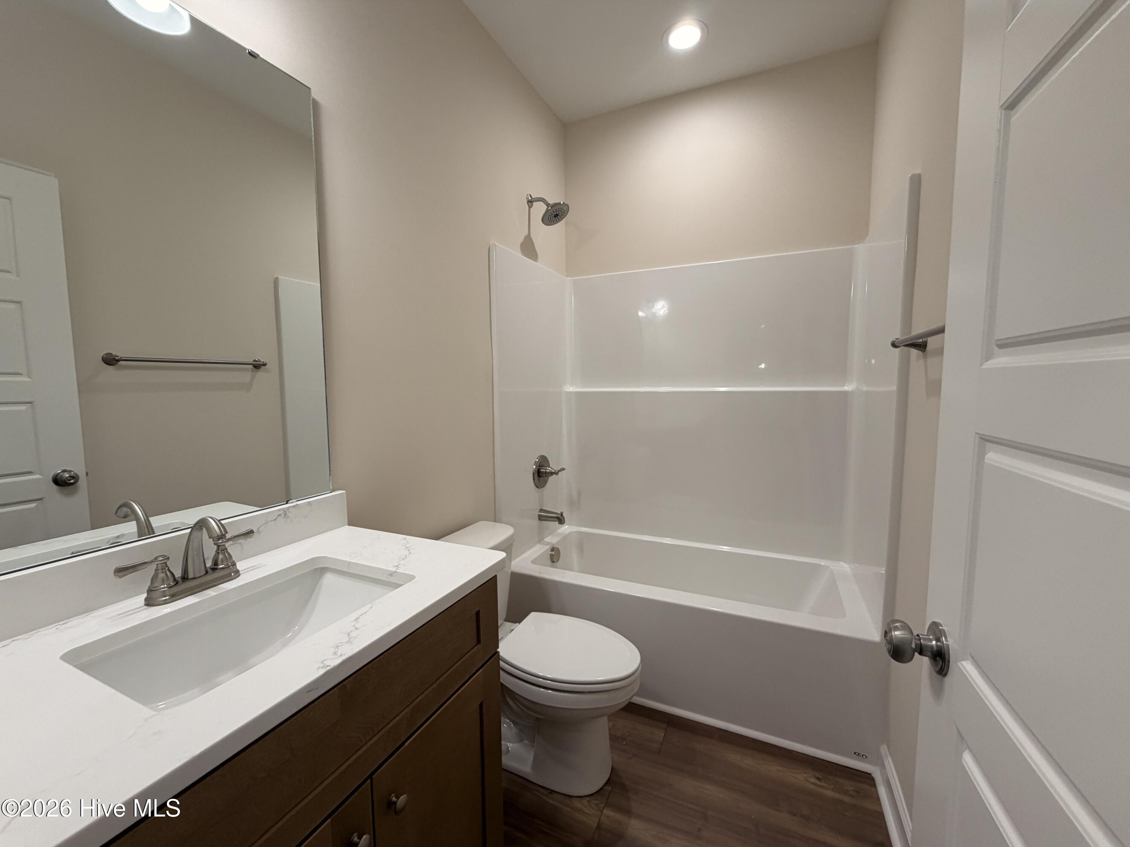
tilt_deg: -4.5
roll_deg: +0.5
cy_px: 424
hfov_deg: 102.1
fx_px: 457
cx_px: 565
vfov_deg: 85.7
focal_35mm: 14
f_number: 2.2
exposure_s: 1/120
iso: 160
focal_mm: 2.22
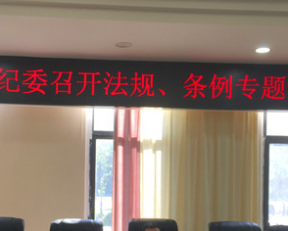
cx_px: 130
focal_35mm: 49
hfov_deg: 38.0
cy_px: 183
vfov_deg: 30.2
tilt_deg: -0.4
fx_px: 418
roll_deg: -1.9
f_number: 2.2
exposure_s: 1/132
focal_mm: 4.15
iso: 32
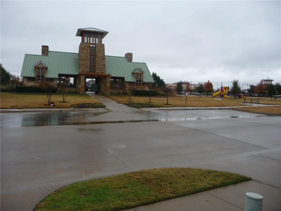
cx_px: 140
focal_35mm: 28
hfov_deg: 63.4
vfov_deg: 49.7
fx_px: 227
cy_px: 106
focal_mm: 4.7
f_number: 3.3
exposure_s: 1/200
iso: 100
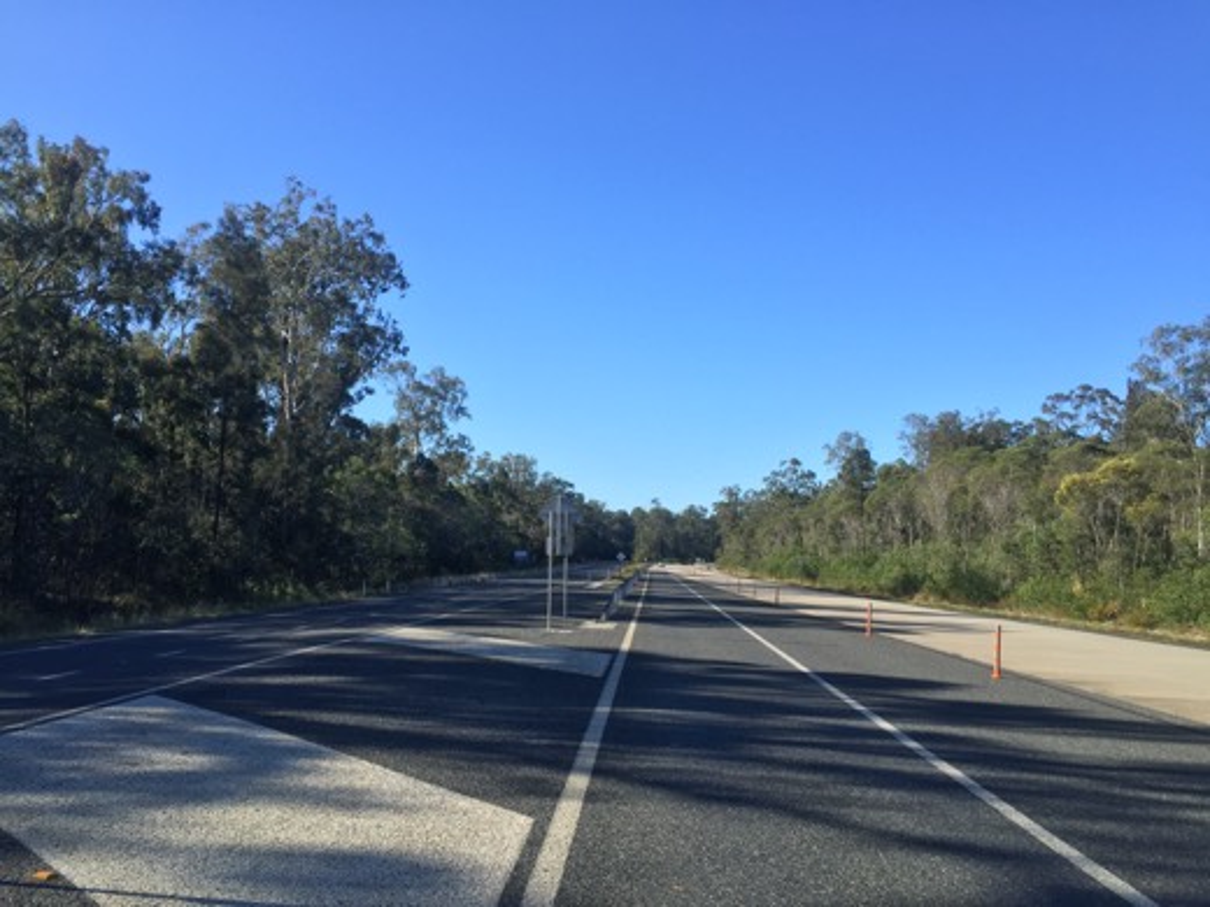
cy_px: 454
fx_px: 1014
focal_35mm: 29
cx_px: 605
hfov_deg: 61.7
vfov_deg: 48.2
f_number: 2.2
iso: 32
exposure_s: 1/1014
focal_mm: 4.15
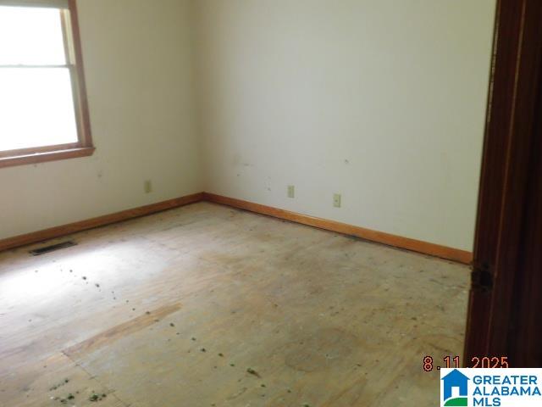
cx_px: 271
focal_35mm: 30
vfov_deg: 46.8
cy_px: 204
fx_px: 470
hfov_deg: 60.0
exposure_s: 1/13
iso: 400
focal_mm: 5.3
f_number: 3.2
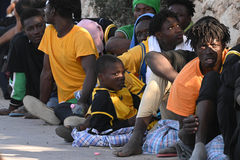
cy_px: 80
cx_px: 120
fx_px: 2666
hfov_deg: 5.2
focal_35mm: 400
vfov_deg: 3.4
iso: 4000
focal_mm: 400
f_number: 14
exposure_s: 1/500
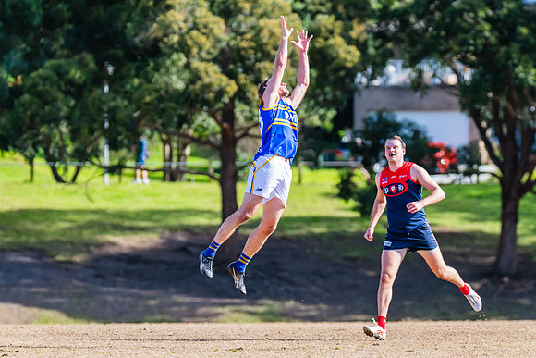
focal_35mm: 288
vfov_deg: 4.8
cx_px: 273
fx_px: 4285
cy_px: 182
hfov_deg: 7.2
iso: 640
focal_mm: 250
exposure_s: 1/1600
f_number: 5
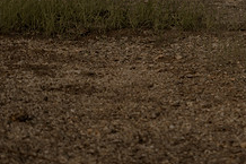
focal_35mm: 137
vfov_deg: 9.8
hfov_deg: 14.4
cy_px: -42
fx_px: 935
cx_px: 315
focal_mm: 50
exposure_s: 1/1000
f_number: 2.2
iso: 200
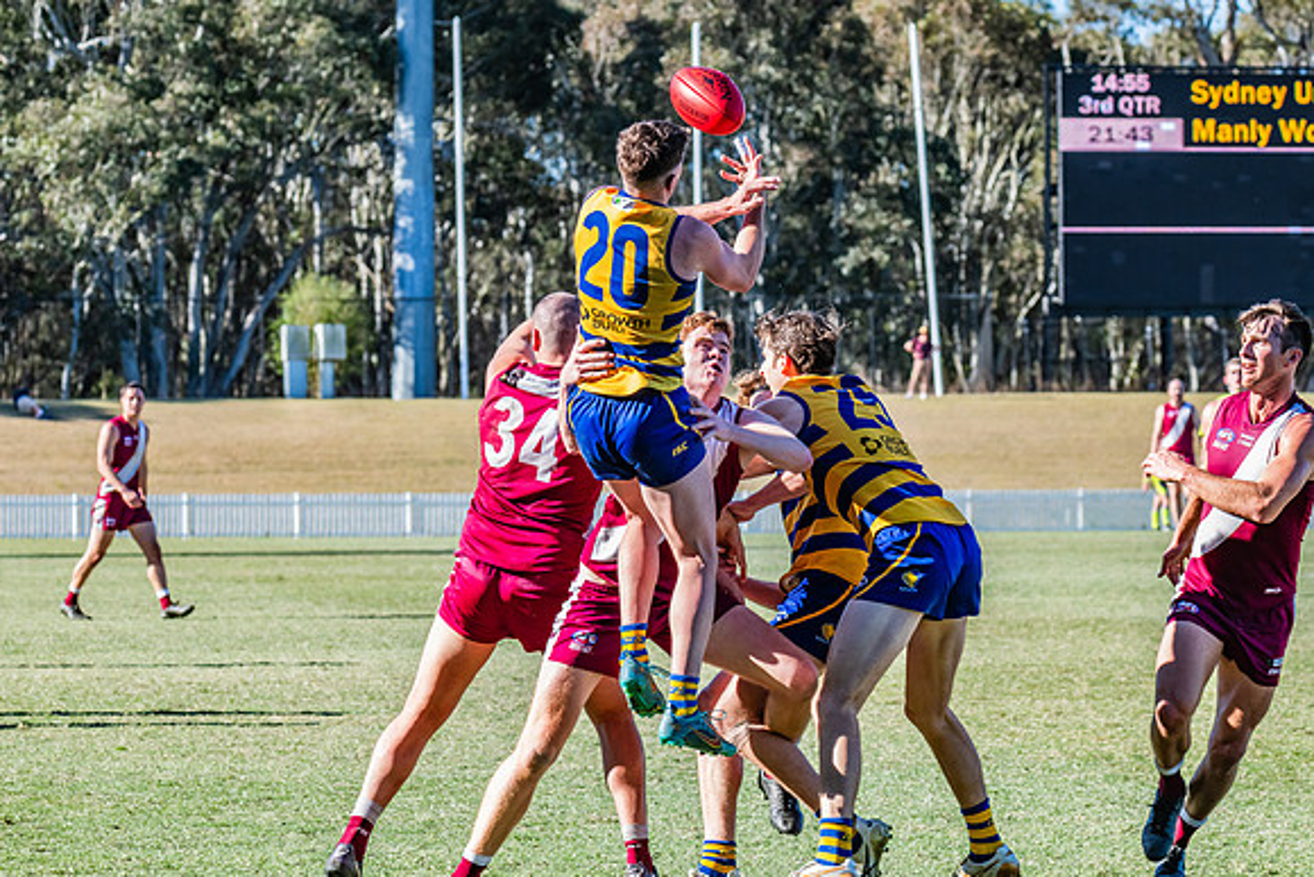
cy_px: 415
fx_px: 6532
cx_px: 622
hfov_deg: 11.5
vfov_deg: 7.7
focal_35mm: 179
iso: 800
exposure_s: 1/640
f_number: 10
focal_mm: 170
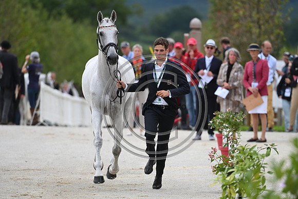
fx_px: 3312
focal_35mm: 400
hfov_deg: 5.2
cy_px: 100
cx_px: 149
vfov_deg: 3.4
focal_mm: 400
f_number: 5.6
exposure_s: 1/1600
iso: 560
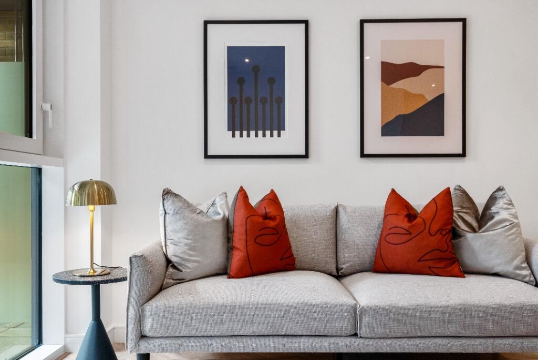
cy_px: 180
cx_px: 269
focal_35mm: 34
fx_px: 508
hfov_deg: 55.8
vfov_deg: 38.9
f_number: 10
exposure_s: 1/25
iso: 640
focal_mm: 34
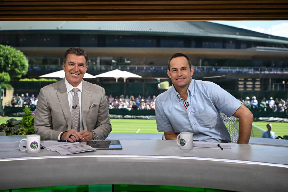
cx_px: 144
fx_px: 360
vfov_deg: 29.9
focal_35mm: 45
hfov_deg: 43.6
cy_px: 96
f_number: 4
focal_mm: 45
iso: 1250
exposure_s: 1/1085
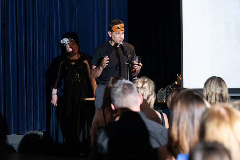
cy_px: 80
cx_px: 120
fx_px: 1000
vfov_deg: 9.2
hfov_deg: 13.7
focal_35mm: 150
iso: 2500
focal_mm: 150
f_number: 5
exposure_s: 1/200
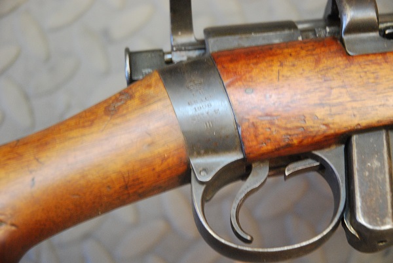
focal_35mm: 98
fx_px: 1065
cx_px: 196
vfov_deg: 14.1
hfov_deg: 20.9
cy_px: 132
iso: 1600
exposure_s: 1/30
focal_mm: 65
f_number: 4.5
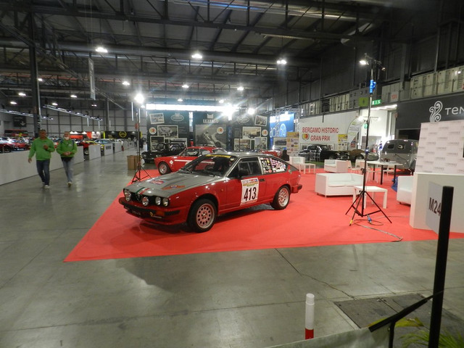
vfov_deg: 58.9
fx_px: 308
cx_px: 232
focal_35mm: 23
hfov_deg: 73.9
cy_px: 174
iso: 320
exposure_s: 1/30
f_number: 3.4
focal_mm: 4
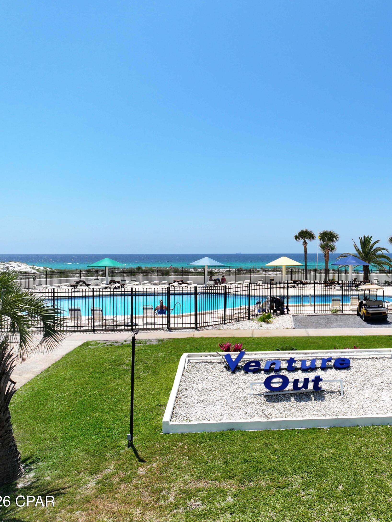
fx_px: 498
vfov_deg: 55.3
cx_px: 325
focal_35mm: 33
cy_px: 257
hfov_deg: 40.8
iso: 100
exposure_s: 1/2000
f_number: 2.8
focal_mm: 12.29
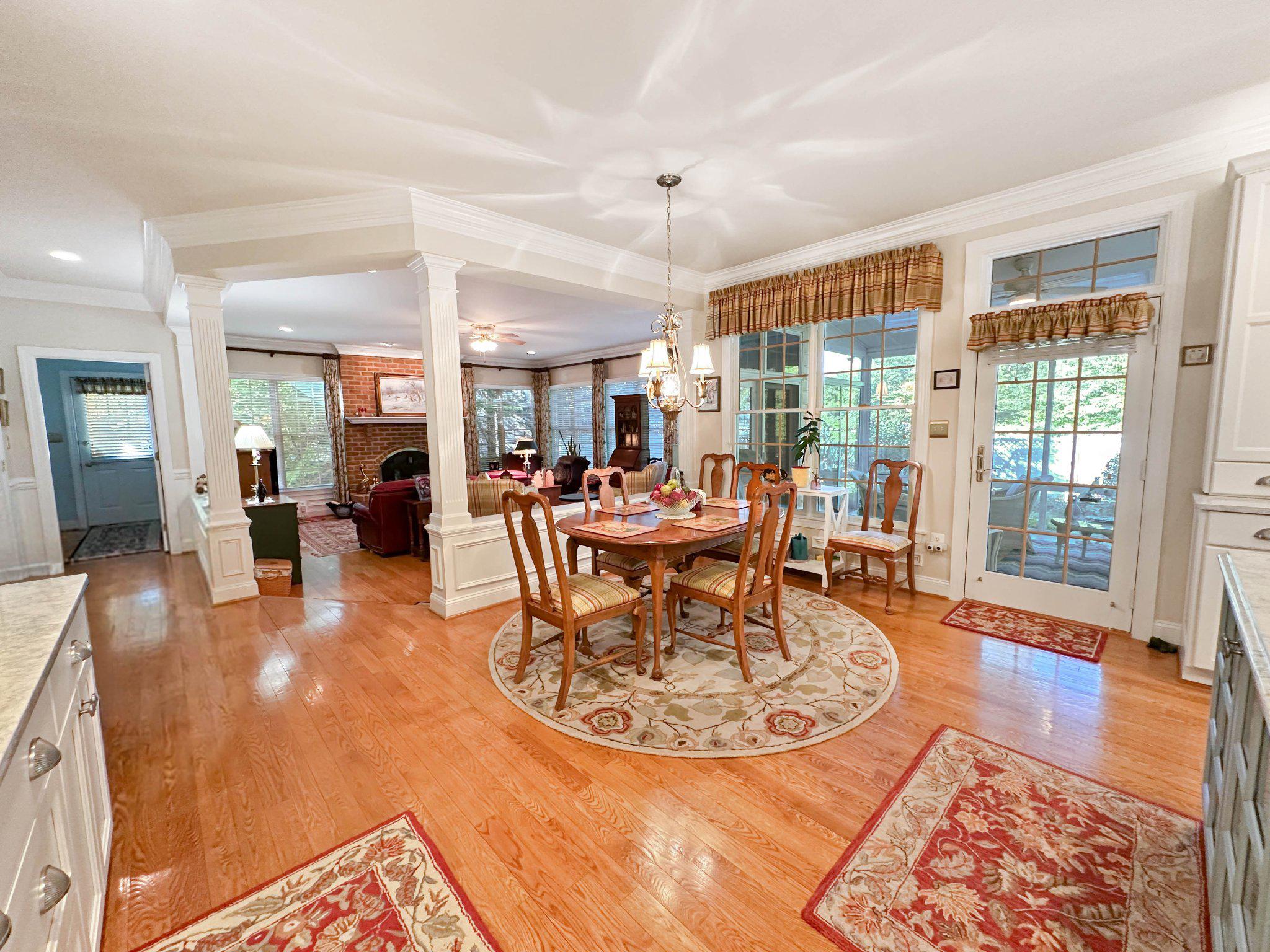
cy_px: 476
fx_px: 514
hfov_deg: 102.1
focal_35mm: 14
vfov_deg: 85.7
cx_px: 635
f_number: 2.2
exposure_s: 1/60
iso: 250
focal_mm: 2.22
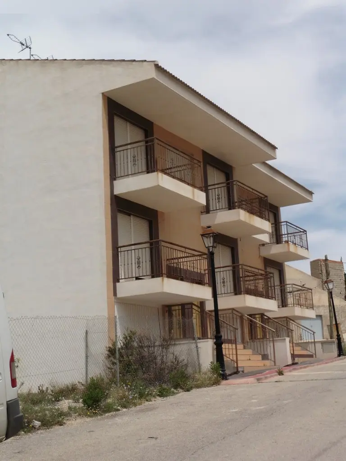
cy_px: 230
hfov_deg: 27.0
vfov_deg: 35.5
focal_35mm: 54
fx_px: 720
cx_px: 173
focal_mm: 9.7
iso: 100
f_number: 4.6
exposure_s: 1/1250
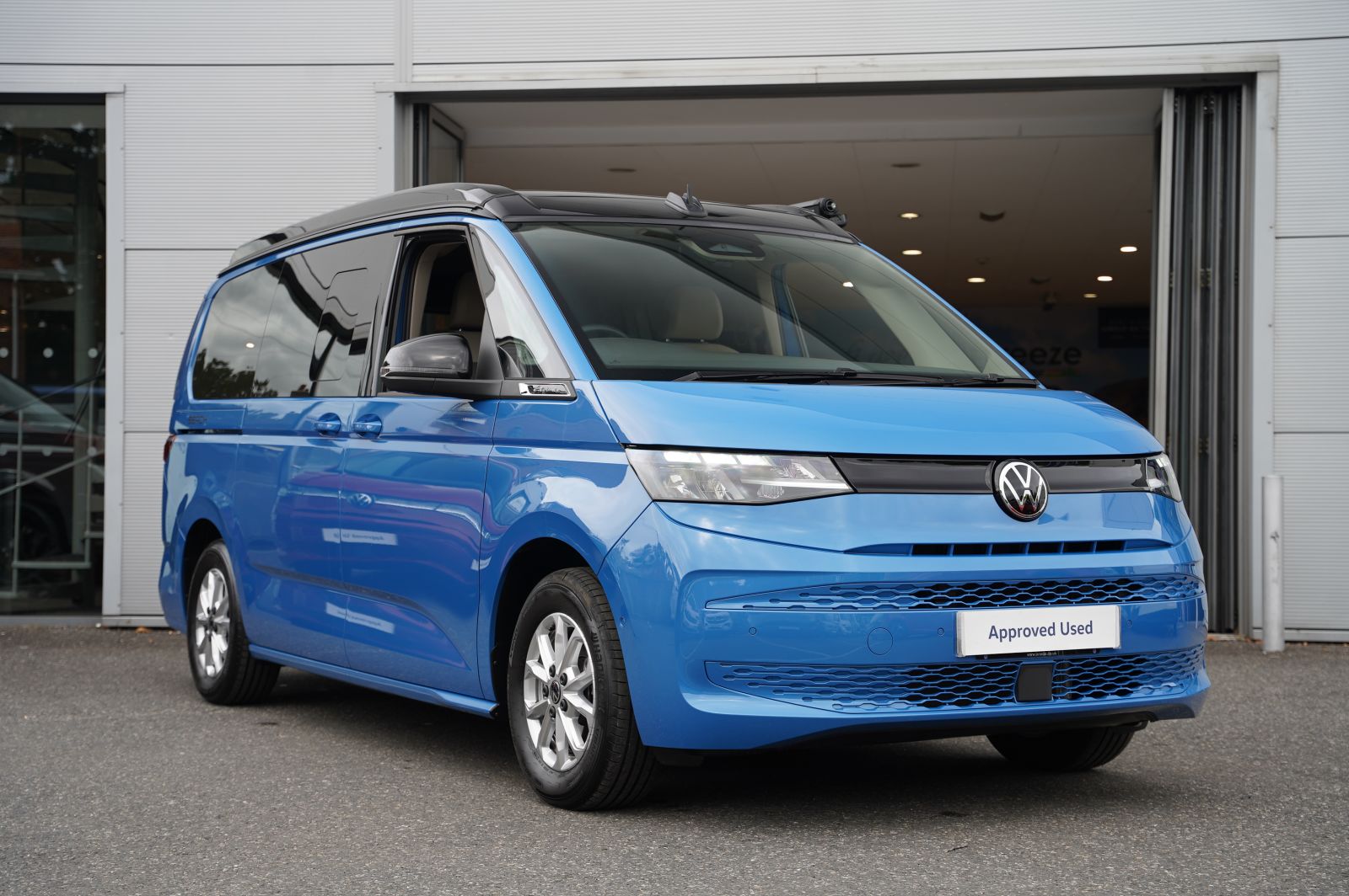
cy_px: 448
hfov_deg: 36.0
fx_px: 2078
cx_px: 674
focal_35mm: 56
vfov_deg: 24.4
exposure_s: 1/160
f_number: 4
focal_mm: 55.5
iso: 125
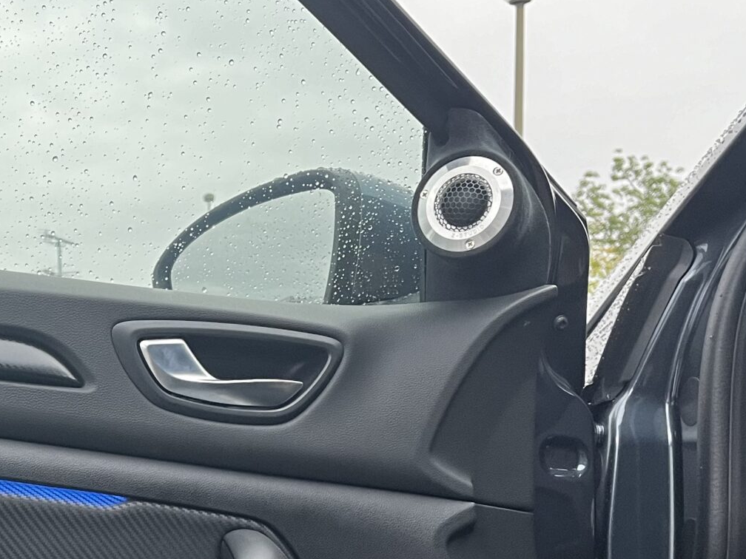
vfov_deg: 21.4
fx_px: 1422
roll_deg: +1.1
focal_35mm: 66
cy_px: 577
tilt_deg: -3.1
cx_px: 19
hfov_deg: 27.8
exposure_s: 1/91
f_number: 1.6
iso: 125
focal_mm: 5.1
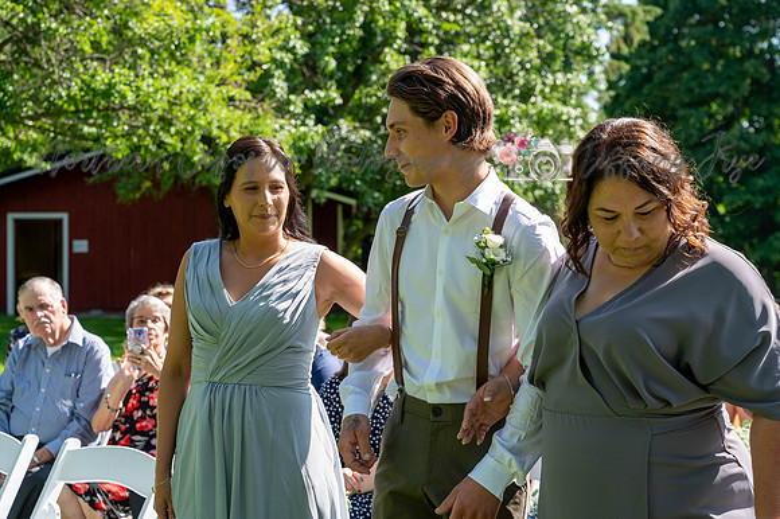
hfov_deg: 28.9
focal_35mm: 70
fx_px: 1516
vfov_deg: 19.4
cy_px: 260
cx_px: 390
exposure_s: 1/250
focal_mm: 70
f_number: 5.6
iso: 180
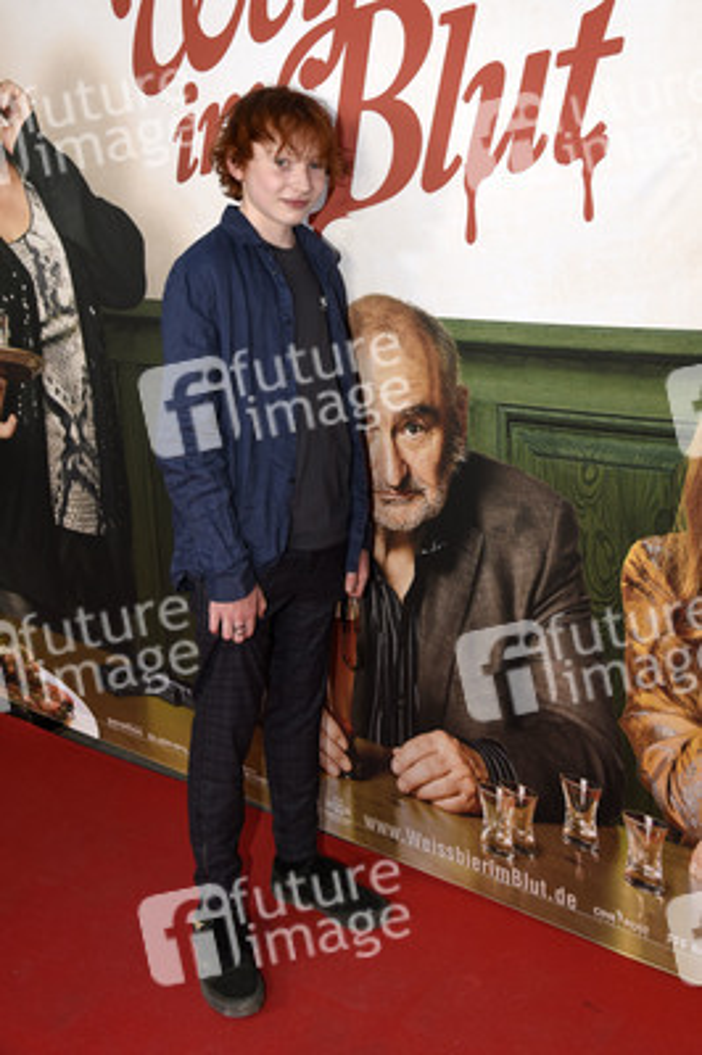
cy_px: 528
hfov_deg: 41.0
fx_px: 938
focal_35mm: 32
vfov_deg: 58.8
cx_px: 351
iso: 1000
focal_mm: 32
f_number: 6.3
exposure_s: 1/160
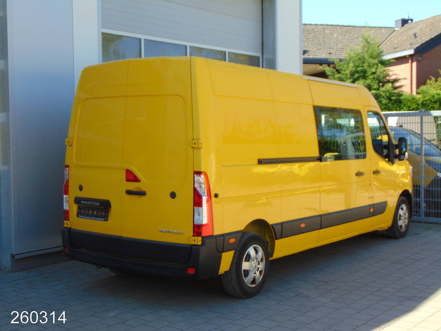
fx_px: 637
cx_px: 220
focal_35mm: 50
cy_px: 166
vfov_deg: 29.1
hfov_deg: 38.2
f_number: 3.5
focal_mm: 9
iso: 80
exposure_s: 1/250
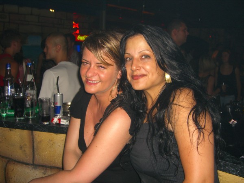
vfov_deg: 37.7
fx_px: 268
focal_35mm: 38
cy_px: 92
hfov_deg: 49.0
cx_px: 122
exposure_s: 1/60
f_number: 2.8
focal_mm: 7.9
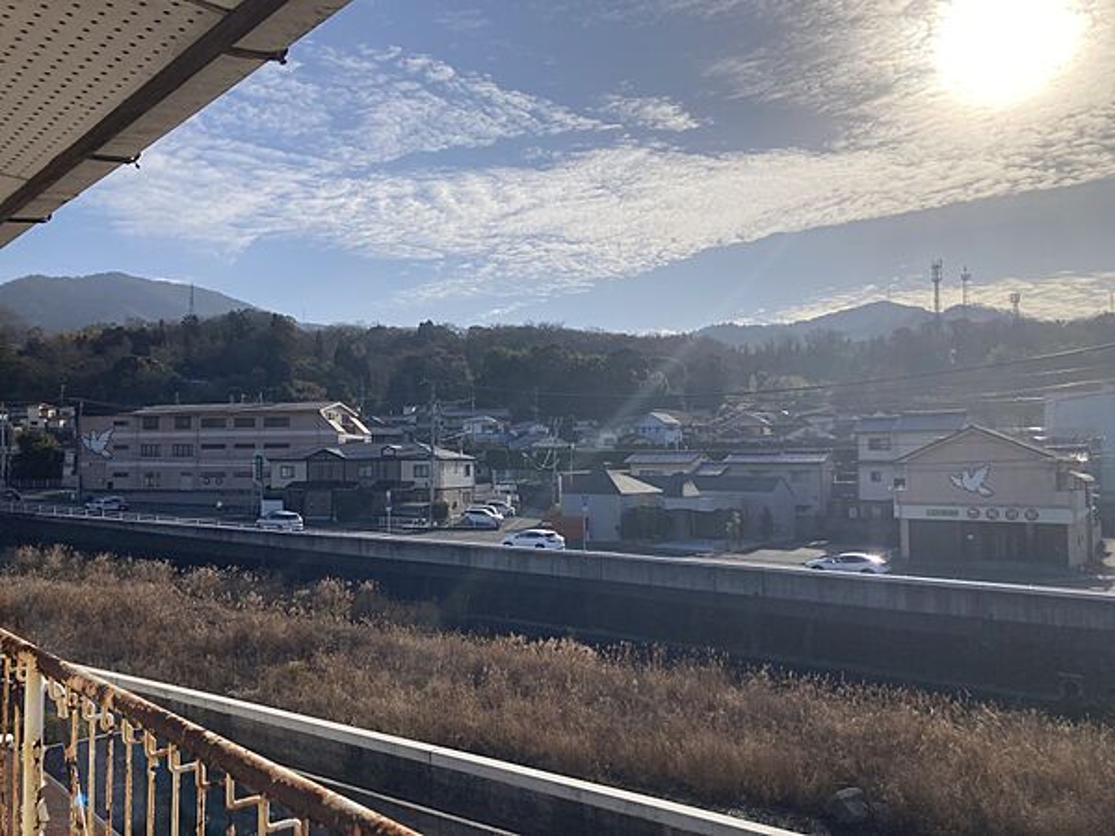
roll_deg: +0.0
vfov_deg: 49.7
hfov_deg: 63.4
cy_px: 418
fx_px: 902
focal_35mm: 28
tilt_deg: +1.3
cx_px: 558
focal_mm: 3.99
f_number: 1.8
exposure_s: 1/6098
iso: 25
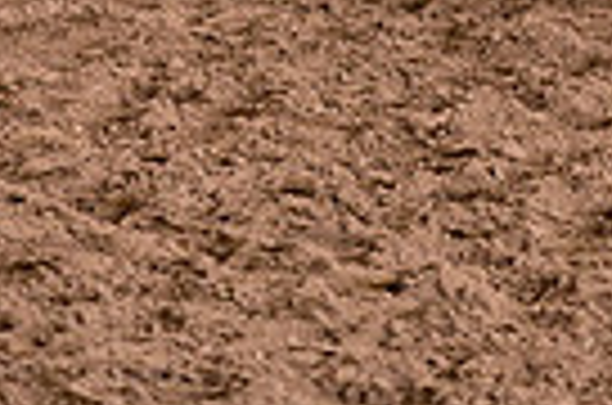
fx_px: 8853
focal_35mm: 522
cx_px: 896
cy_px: -412
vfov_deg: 2.6
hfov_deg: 3.9
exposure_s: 1/250
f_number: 3.2
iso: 1600
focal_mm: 122
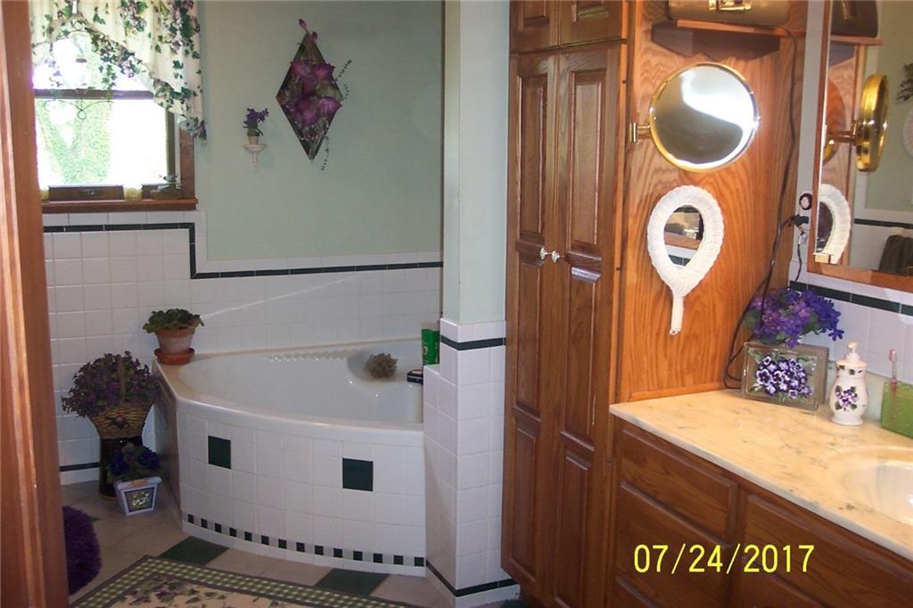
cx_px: 456
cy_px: 304
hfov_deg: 50.7
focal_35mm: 38
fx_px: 963
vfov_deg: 35.0
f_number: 2.8
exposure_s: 1/30
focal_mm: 8
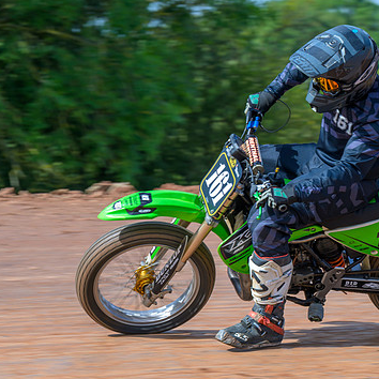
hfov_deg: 6.7
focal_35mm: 260
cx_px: 271
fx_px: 3221
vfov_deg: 6.7
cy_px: 186
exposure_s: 1/250
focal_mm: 125
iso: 125
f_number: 8
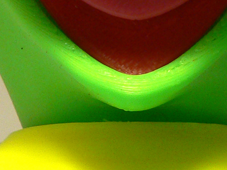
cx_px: 141
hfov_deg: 11.6
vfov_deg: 8.6
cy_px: -20
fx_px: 1121
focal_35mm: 171
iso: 150
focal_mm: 6
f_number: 2.8
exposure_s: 1/60
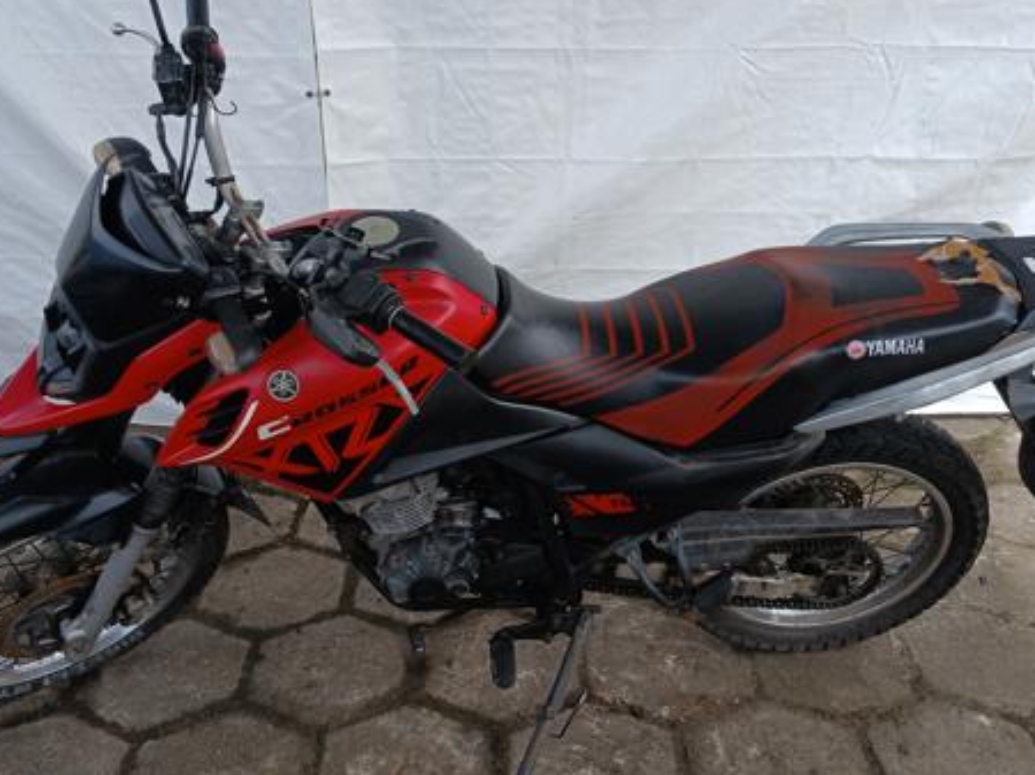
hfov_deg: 50.2
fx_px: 1106
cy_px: 356
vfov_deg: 38.6
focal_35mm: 37
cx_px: 536
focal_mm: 3.98
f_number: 1.8
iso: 20
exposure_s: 1/241
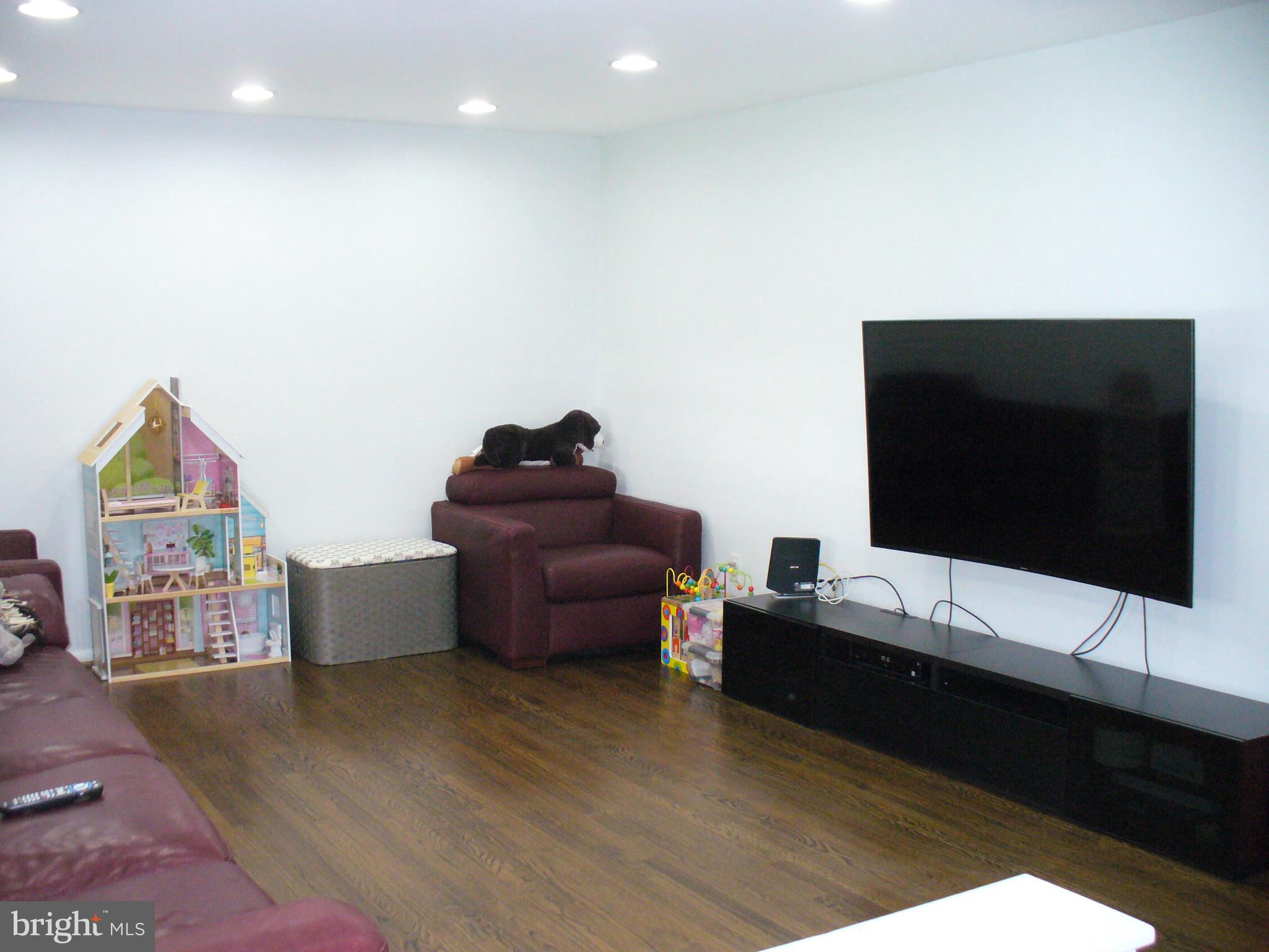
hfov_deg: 50.1
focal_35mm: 37
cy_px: 476
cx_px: 634
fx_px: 1356
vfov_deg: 38.7
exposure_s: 1/30
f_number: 2.8
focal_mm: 6.1
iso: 320
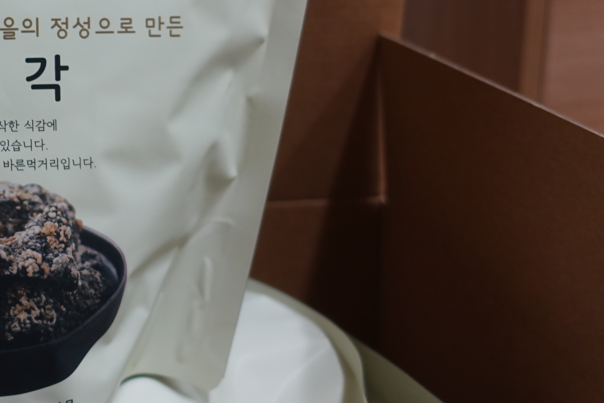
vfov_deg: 25.7
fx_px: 856
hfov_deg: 35.2
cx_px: -2
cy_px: 47
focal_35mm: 51
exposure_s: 1/30
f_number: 1.8
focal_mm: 8.8
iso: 125
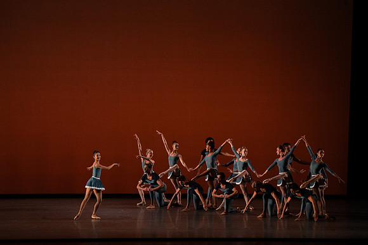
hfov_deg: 12.8
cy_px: 122
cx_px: 184
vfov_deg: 8.6
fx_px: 1636
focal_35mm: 160
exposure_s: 1/400
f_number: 9
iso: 5000
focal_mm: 160
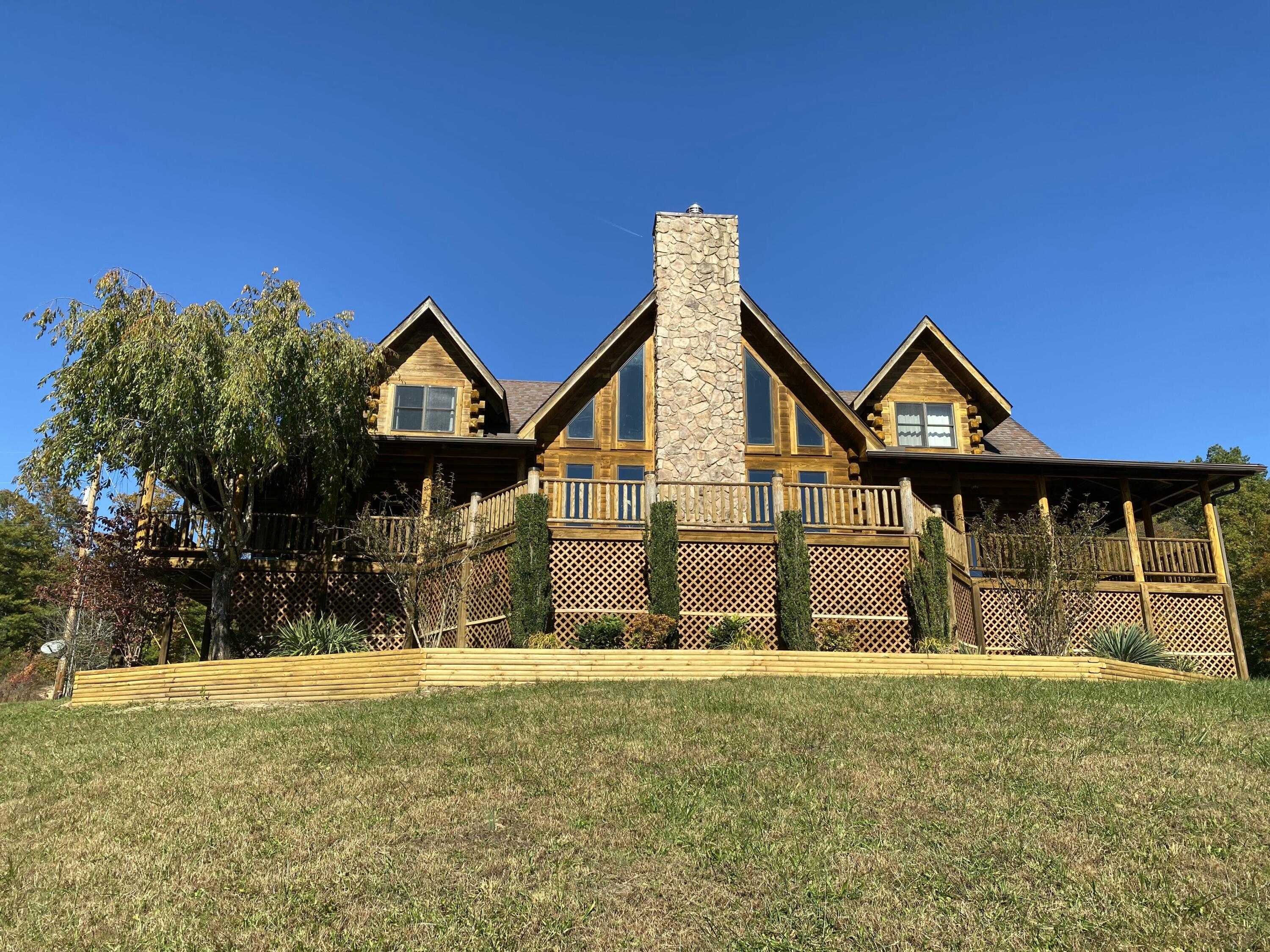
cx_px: 635
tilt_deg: +16.0
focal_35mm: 26
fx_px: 954
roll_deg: -0.3
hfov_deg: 67.3
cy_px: 476
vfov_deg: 53.1
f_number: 1.8
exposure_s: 1/1927
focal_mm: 4.25
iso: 32
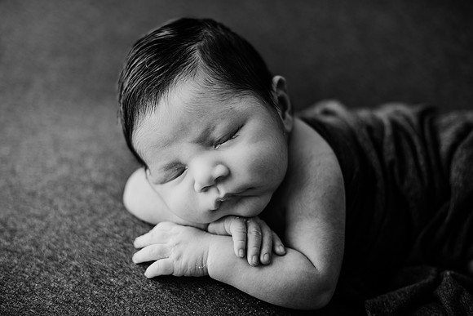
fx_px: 657
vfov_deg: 27.0
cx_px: 236
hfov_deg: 39.6
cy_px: 158
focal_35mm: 50
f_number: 2.2
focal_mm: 50
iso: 100
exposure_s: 1/160
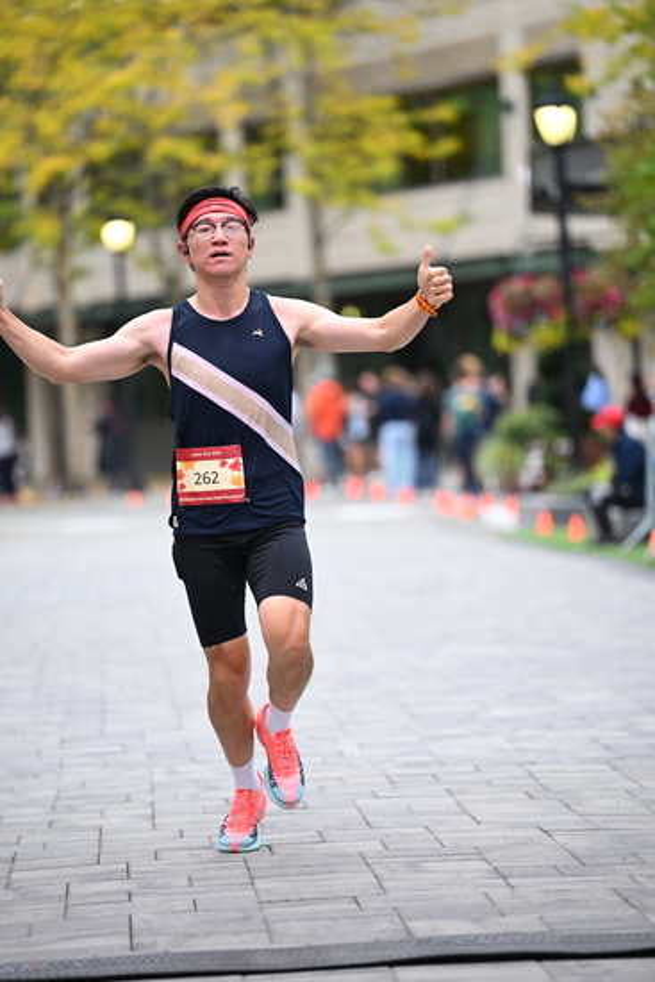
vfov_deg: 12.1
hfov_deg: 8.1
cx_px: 328
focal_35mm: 170
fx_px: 4636
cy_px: 491
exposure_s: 1/1250
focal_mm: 170
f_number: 2.8
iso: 1250
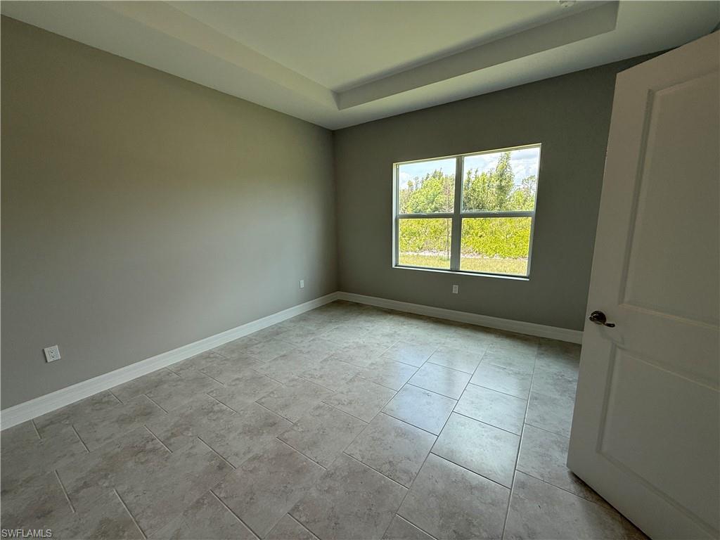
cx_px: 360
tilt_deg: -11.0
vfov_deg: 85.7
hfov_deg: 102.1
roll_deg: +0.6
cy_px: 270
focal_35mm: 14
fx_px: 291
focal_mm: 2.22
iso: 64
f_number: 2.2
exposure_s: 1/187
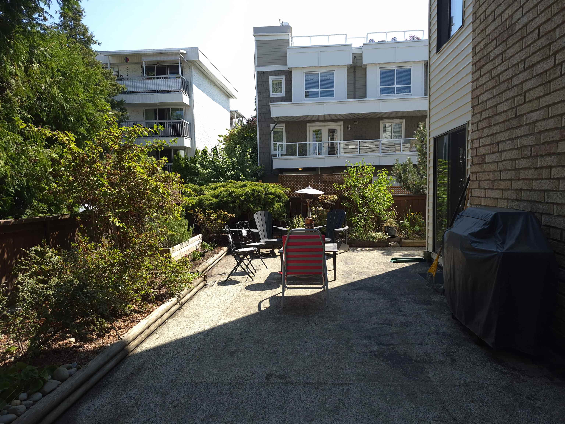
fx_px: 375
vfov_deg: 58.9
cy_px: 212
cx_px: 282
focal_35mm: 23
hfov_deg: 73.9
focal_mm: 5.4
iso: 50
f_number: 1.8
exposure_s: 1/920
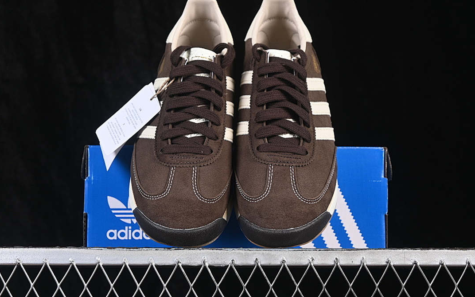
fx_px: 997
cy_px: 148
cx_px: 238
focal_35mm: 77
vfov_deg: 16.9
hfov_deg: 26.8
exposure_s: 1/60
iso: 160
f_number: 6.3
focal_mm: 50
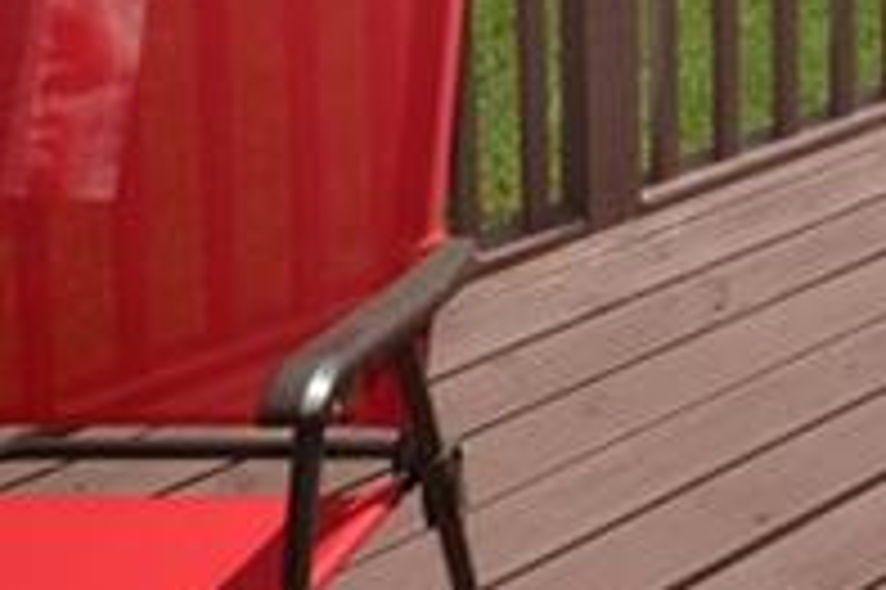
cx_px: 1219
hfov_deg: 22.6
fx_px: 1918
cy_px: -725
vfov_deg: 13.7
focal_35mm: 78
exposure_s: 1/200
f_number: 10
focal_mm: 10
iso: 100
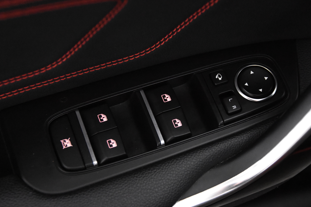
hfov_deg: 27.1
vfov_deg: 18.3
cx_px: 153
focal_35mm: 75
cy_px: 111
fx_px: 644
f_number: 3.5
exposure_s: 1/80
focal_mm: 45
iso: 8000
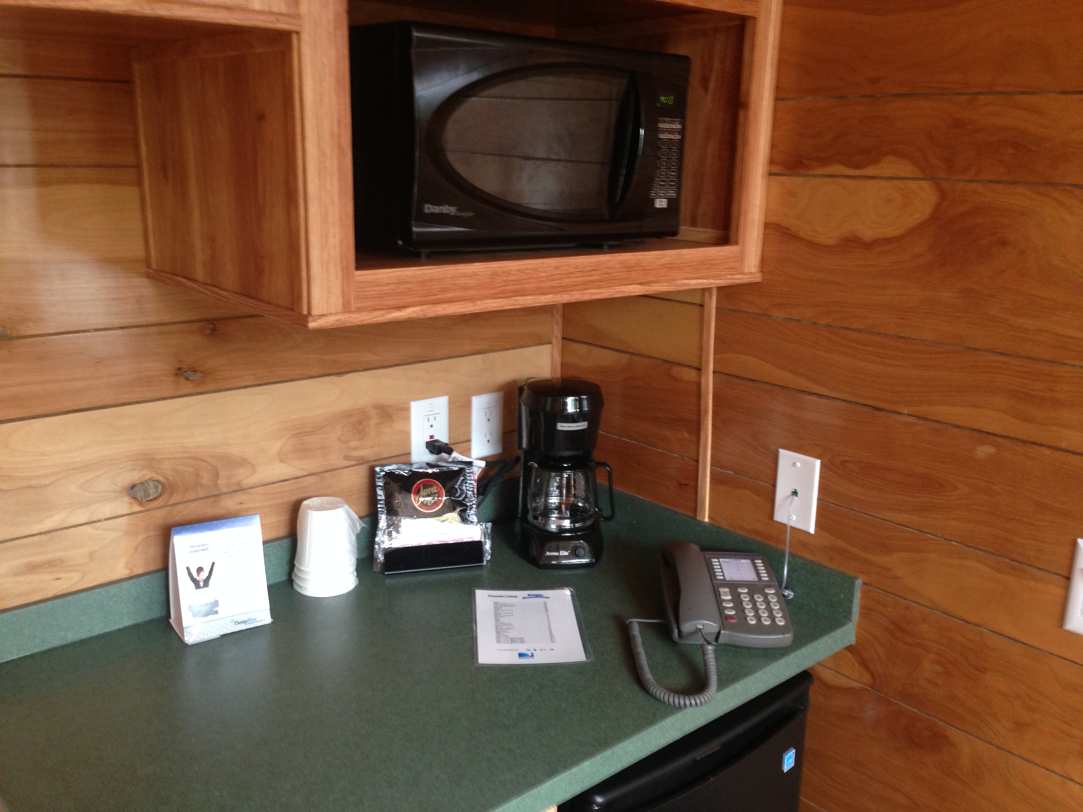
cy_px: 406
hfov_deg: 55.4
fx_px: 1032
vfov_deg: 42.9
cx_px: 542
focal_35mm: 33
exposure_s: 1/20
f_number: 2.4
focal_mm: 4.12
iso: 125
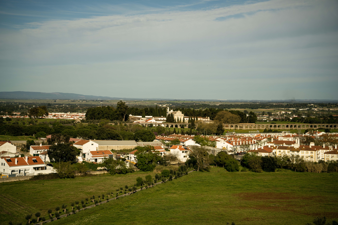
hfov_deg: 28.8
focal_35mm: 70
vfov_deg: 19.5
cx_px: 169
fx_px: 657
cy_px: 112
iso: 100
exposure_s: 1/5000
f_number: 3.2
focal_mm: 70
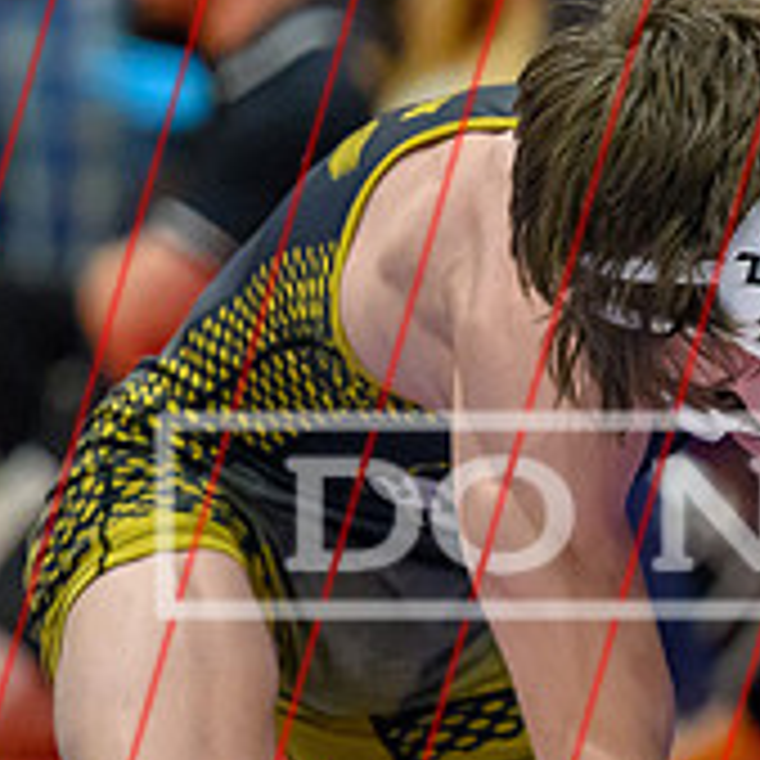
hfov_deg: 3.0
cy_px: 371
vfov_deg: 3.0
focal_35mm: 578
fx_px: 14357
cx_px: 882
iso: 9000
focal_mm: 160
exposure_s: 1/800
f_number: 2.8
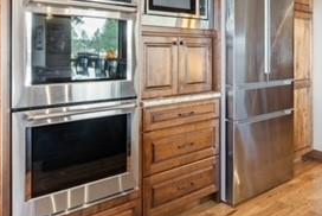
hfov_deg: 57.1
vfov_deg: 38.6
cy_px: 44
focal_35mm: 33
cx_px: 153
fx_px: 295
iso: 400
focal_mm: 14
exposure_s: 1.3
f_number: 8
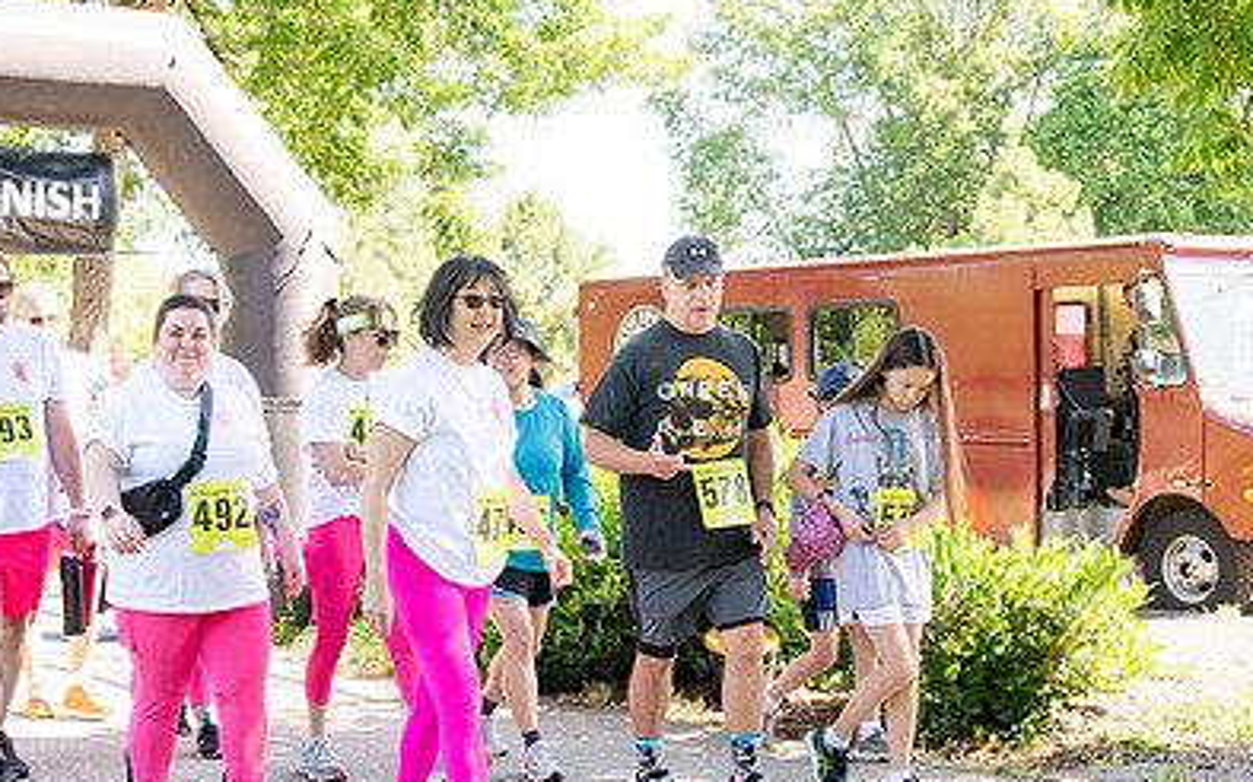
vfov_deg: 24.0
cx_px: 496
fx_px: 1843
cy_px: 423
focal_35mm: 54
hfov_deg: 37.4
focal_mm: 24
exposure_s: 1/400
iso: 500
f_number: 3.5
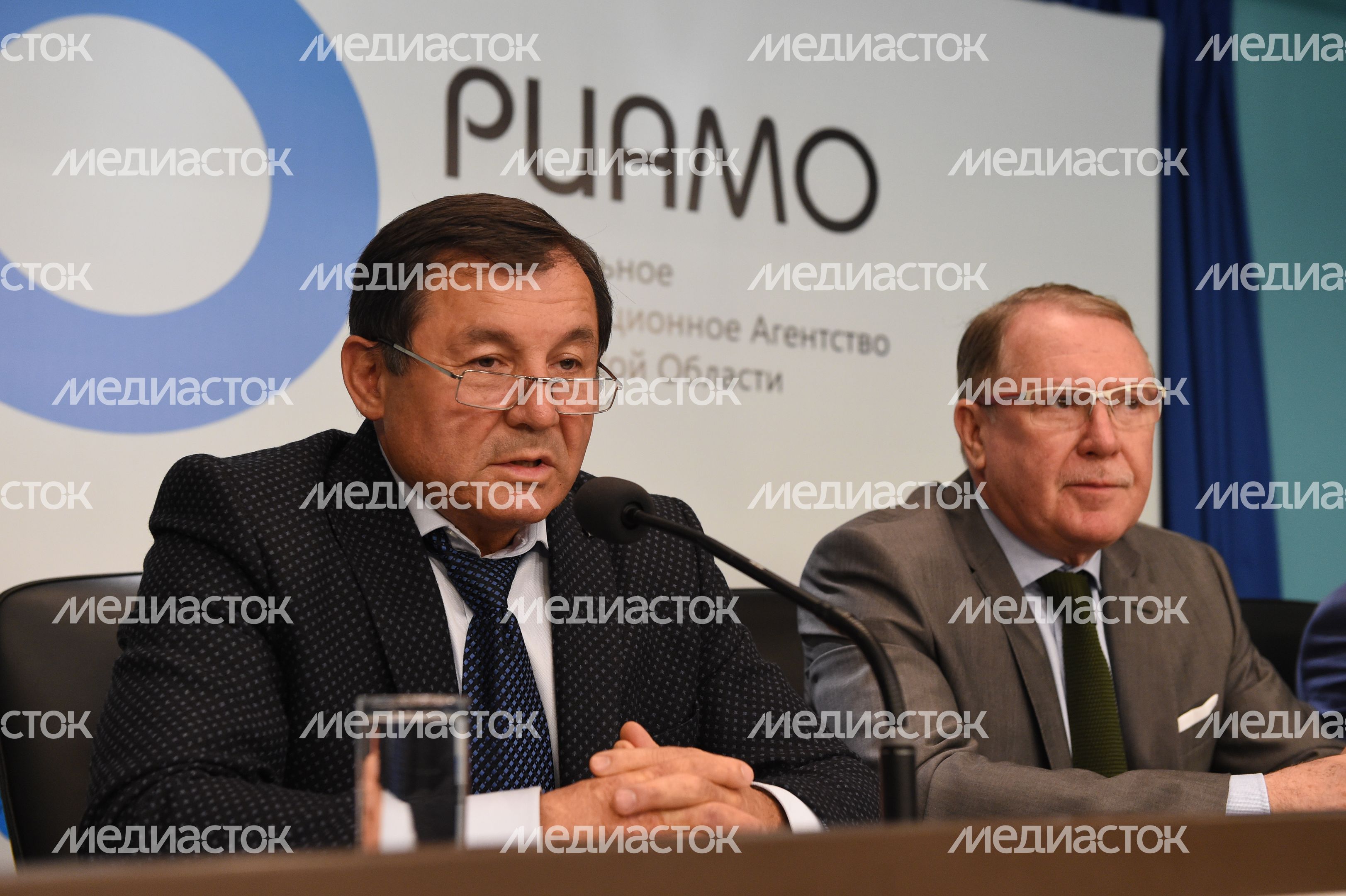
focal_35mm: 55
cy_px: 448
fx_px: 2055
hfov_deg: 36.3
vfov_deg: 24.6
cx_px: 673
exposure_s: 1/320
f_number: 4.5
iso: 3200
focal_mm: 55
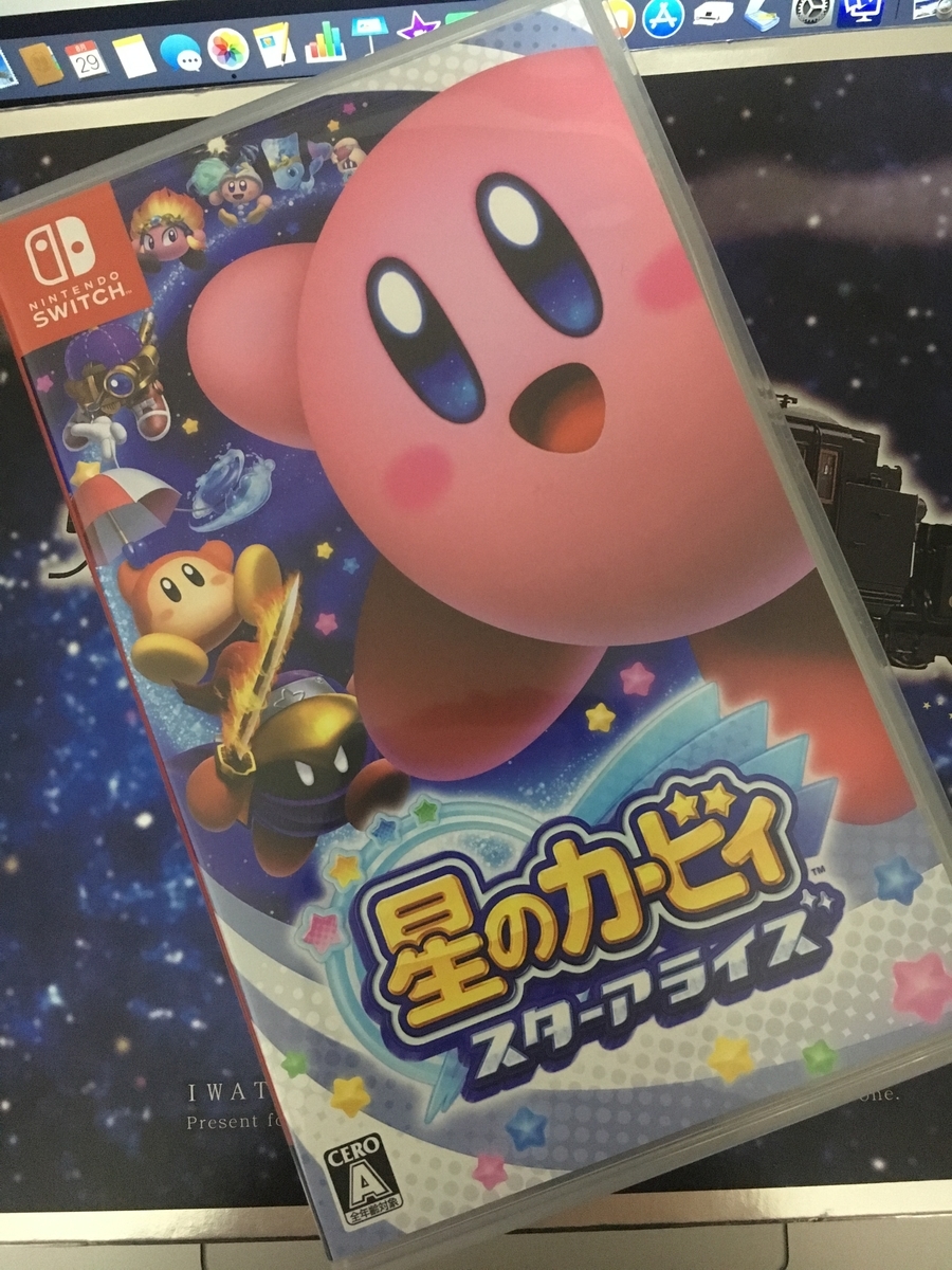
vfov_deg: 61.7
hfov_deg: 48.2
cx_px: 476
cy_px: 635
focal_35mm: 29
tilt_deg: -81.8
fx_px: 1063
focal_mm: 4.15
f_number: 2.2
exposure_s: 1/15
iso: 400
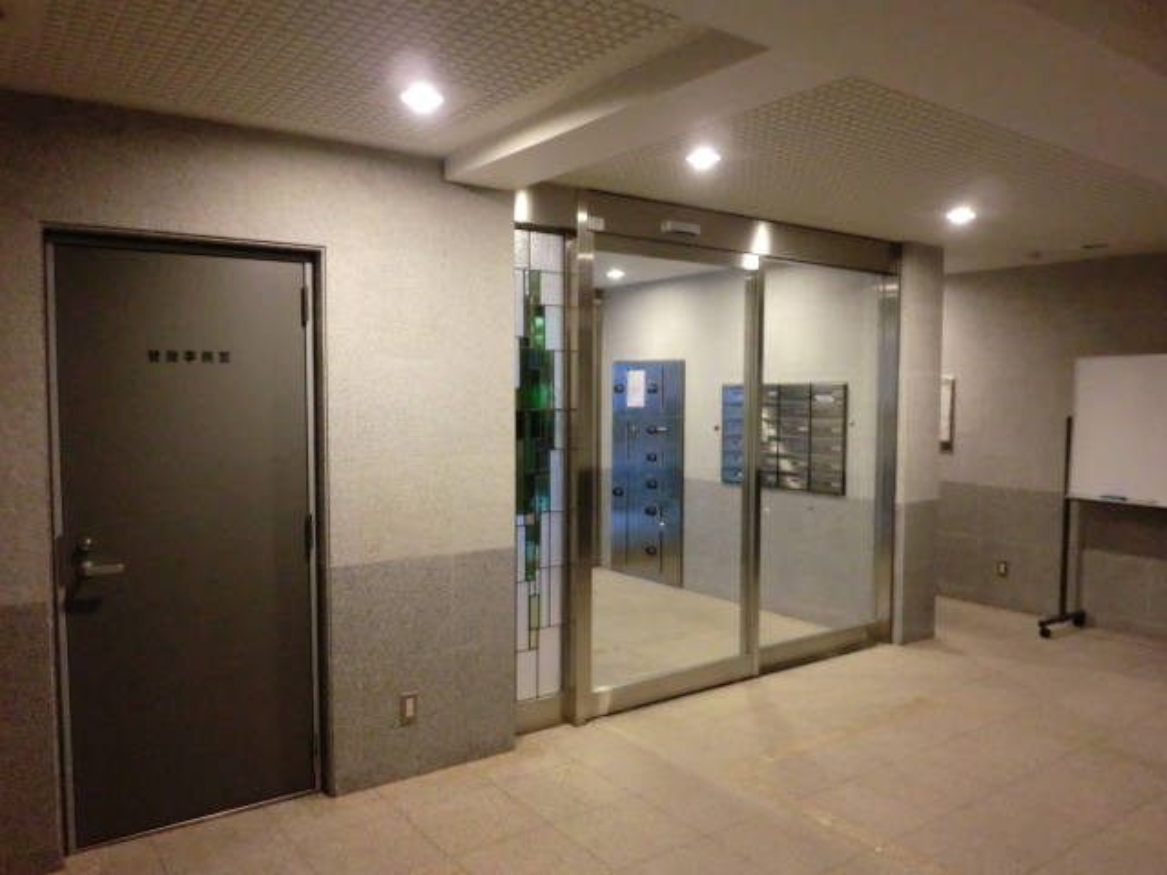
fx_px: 877
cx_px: 584
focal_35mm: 26
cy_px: 438
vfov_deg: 53.1
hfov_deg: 67.3
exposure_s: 1/60
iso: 500
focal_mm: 4.7
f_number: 2.8
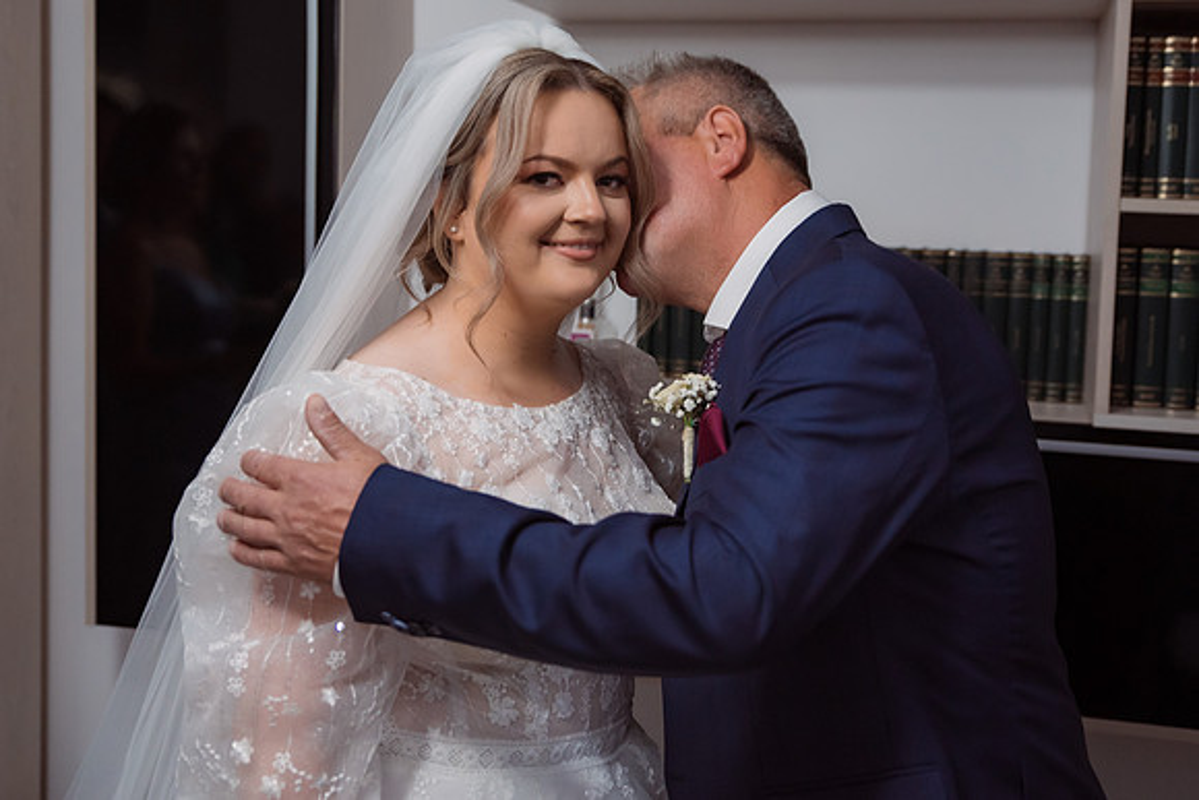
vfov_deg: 28.7
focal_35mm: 47
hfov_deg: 42.0
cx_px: 599
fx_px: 1563
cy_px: 330
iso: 1600
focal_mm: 38
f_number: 2.8
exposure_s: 1/200
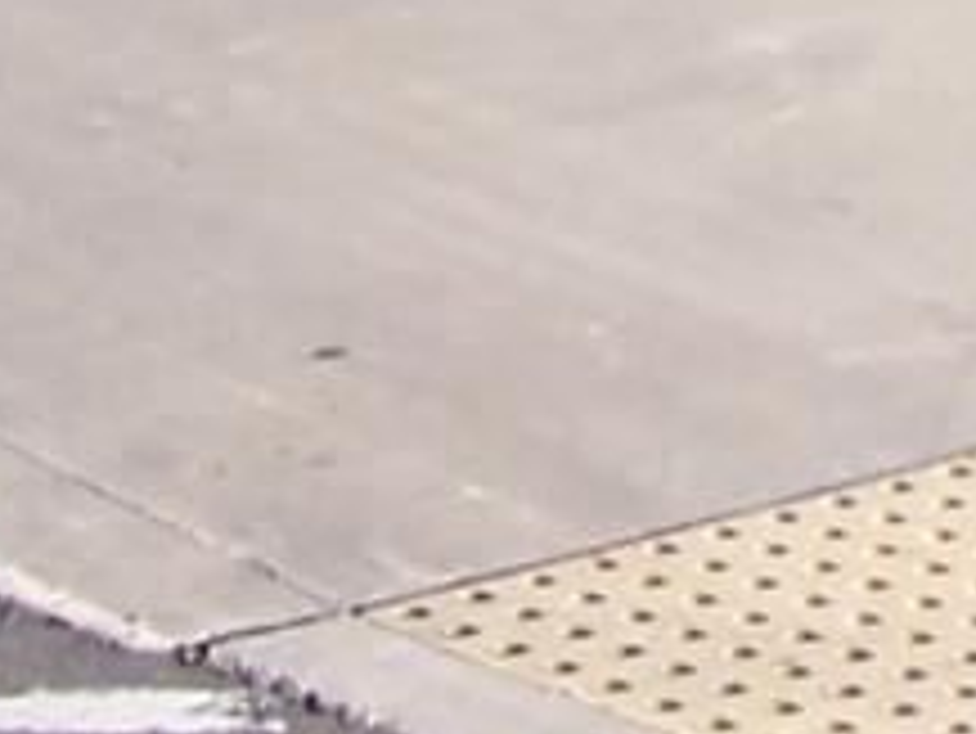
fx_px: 7419
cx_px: 1372
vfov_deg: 5.4
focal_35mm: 263
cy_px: -1412
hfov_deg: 7.4
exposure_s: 1/750
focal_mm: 6.3
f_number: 2.8
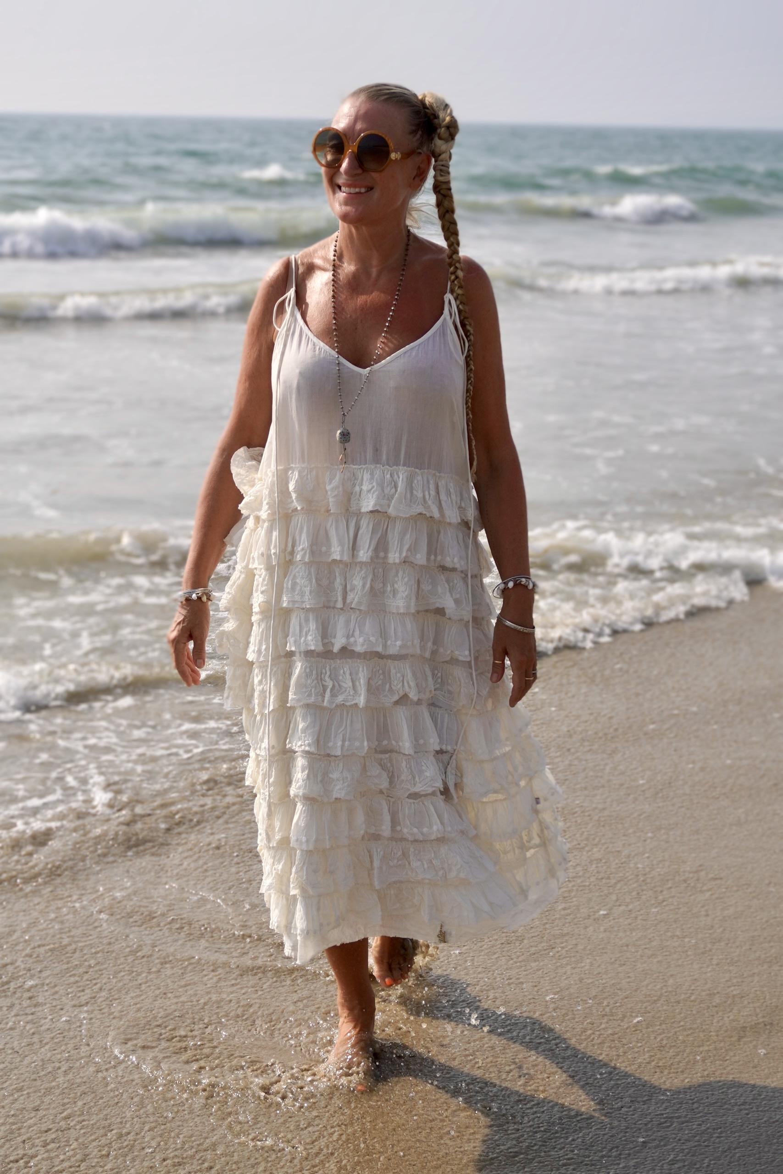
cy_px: 587
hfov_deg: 33.0
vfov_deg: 47.9
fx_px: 1321
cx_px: 392
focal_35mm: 40
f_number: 4.5
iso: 100
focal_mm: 27
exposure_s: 1/1250
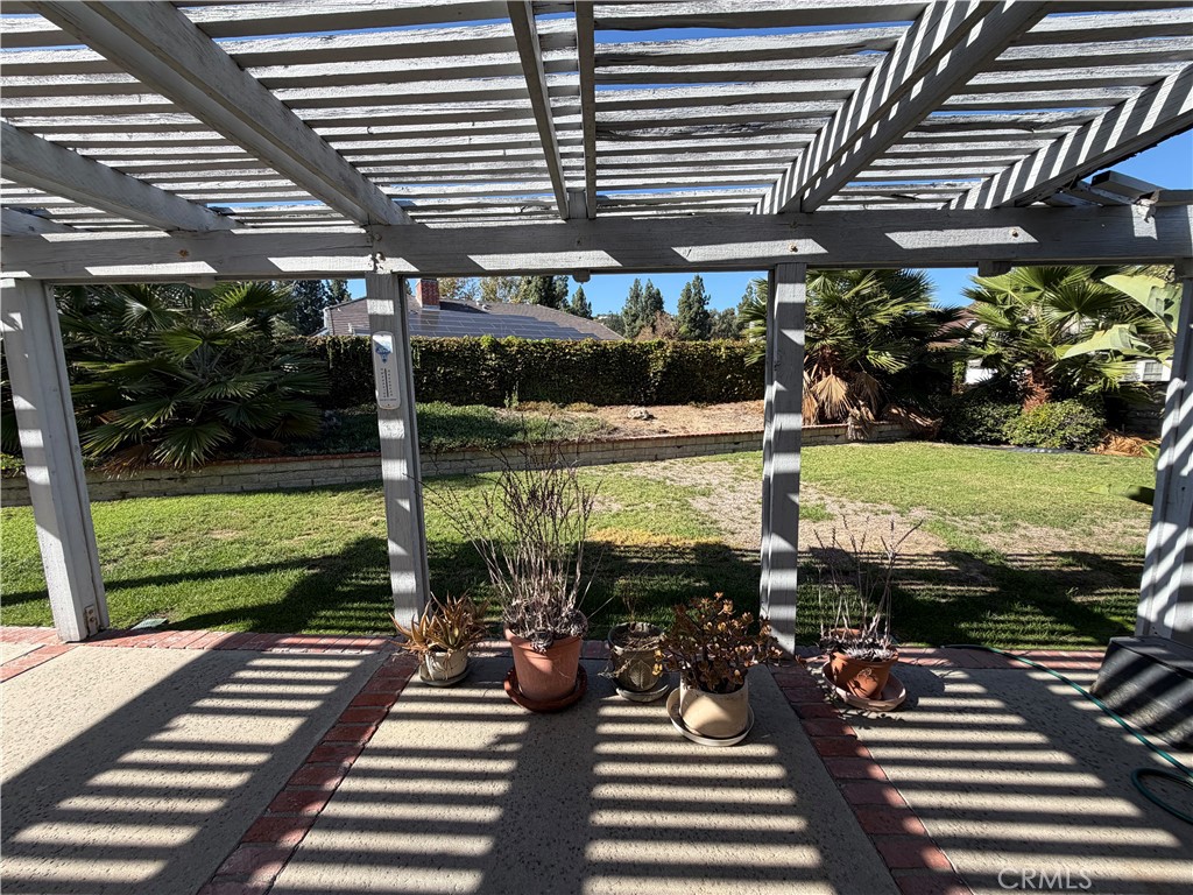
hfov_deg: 102.1
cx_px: 596
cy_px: 448
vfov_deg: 85.7
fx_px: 482
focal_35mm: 14
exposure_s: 1/760
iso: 40
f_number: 2.2
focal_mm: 2.22
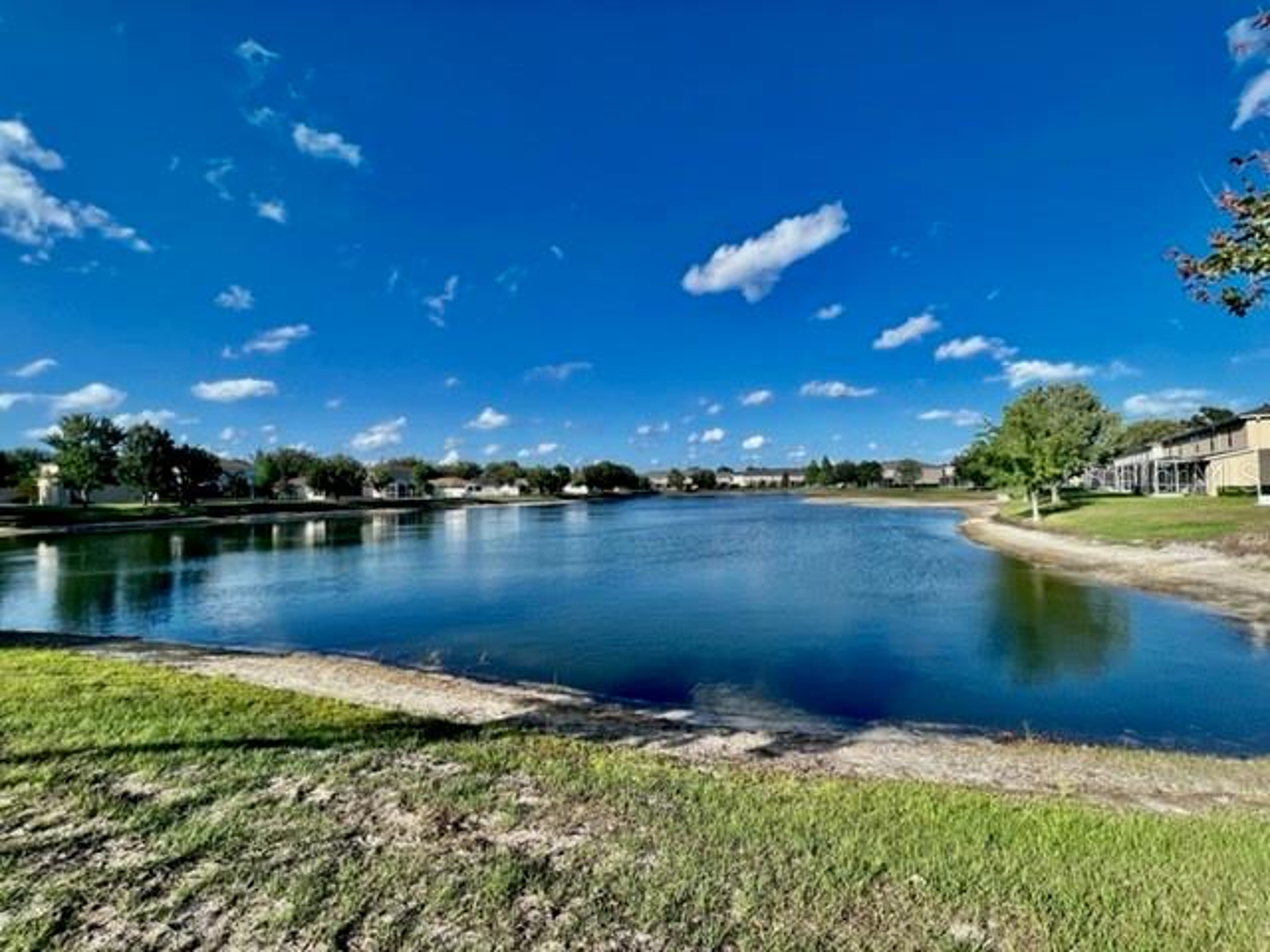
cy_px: 476
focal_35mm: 13
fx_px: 477
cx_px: 635
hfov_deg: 106.2
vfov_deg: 89.9
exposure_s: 1/1623
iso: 32
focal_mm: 1.57
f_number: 1.8
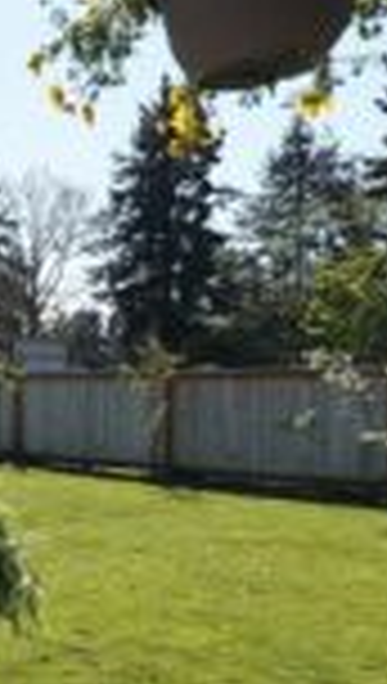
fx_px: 799
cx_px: -369
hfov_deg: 18.6
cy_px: 398
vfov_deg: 46.2
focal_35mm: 44
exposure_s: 1/2500
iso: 400
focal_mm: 11
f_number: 4.5
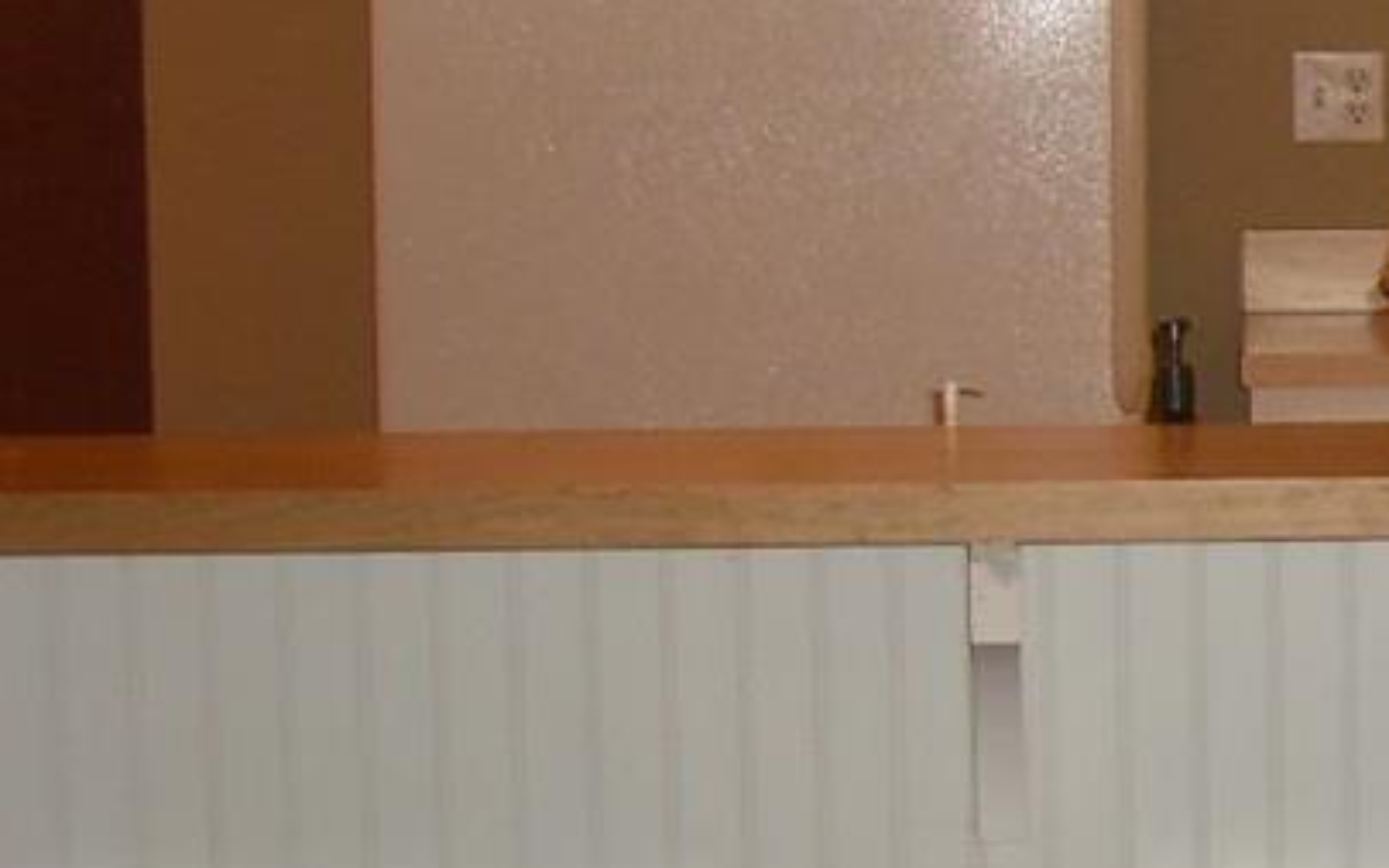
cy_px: 487
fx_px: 5640
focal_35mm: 149
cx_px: 2133
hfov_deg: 13.2
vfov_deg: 8.8
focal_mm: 7.9
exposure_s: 1/60
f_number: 2.8
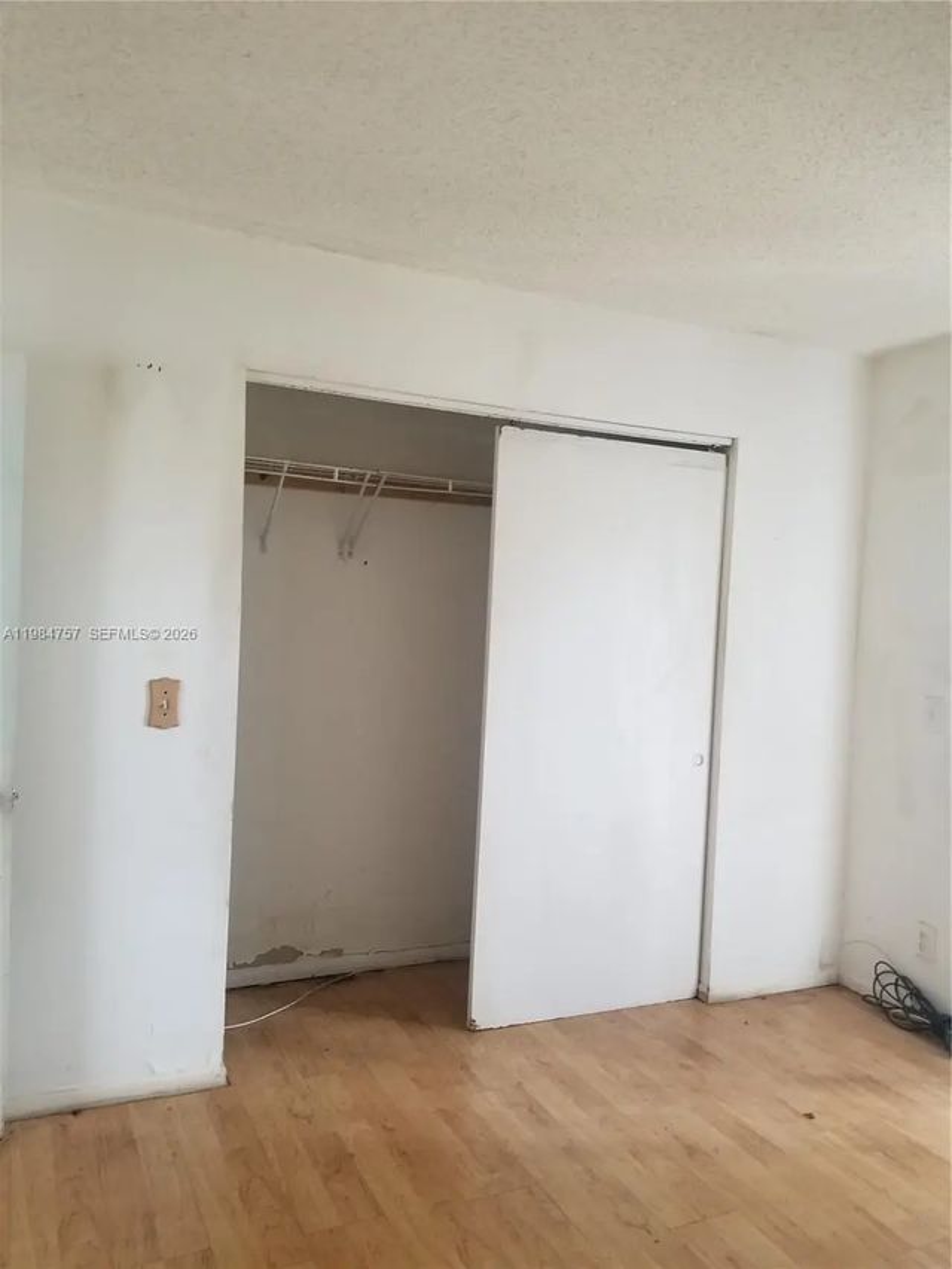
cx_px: 476
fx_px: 953
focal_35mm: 26
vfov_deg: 67.3
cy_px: 634
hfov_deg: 53.1
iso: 250
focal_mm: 4.25
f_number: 1.7
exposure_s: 1/20
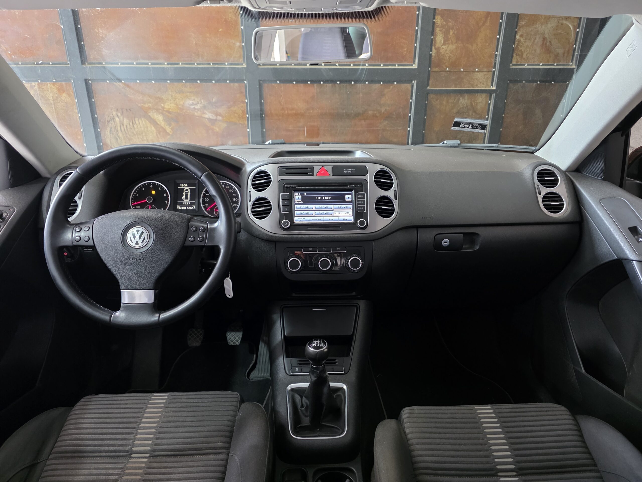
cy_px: 241
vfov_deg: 58.9
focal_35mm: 23
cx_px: 321
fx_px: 427
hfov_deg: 73.9
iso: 800
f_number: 1.7
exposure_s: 1/52.7
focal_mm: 6.3
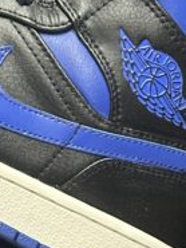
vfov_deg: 9.5
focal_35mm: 207
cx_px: -62
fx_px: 1481
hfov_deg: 7.1
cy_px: 262
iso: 500
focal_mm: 6.86
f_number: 1.78
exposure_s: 1/35
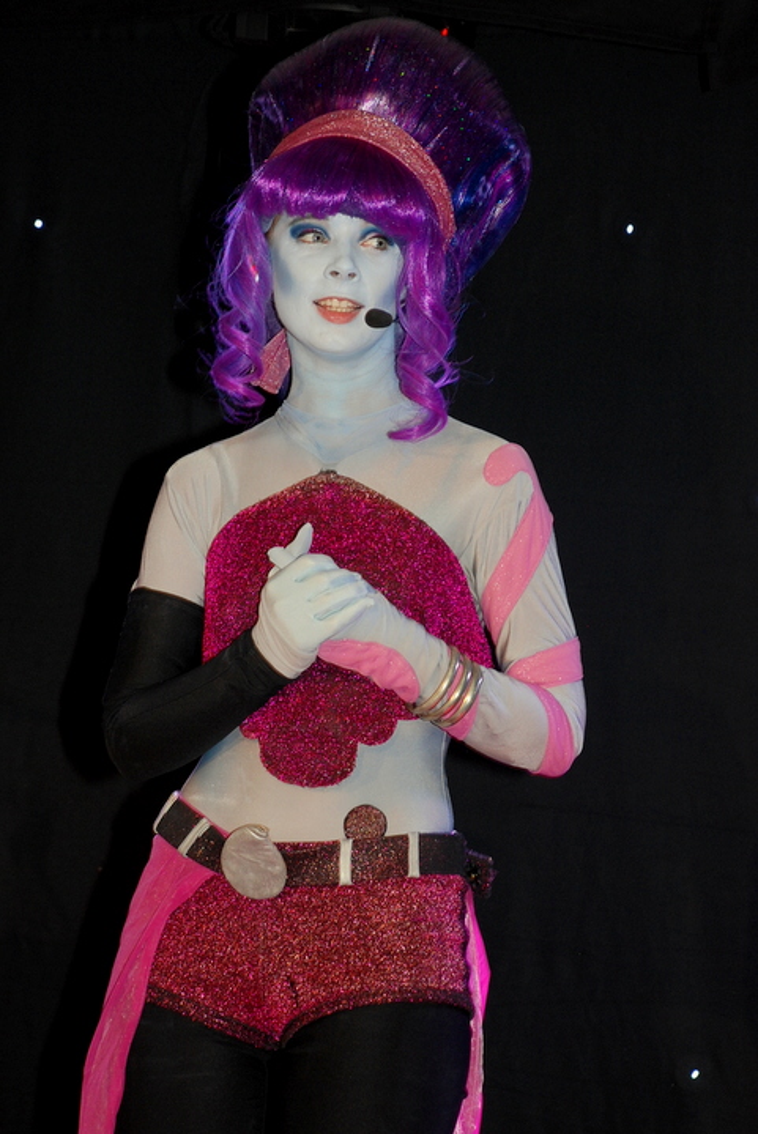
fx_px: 3548
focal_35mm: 112
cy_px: 567
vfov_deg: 18.2
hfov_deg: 12.2
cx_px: 379
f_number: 5.6
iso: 320
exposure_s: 1/60
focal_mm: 75
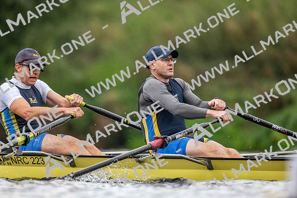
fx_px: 4951
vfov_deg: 2.3
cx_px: 148
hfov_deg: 3.4
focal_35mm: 600
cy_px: 99
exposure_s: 1/2500
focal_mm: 600
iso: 5000
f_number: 4
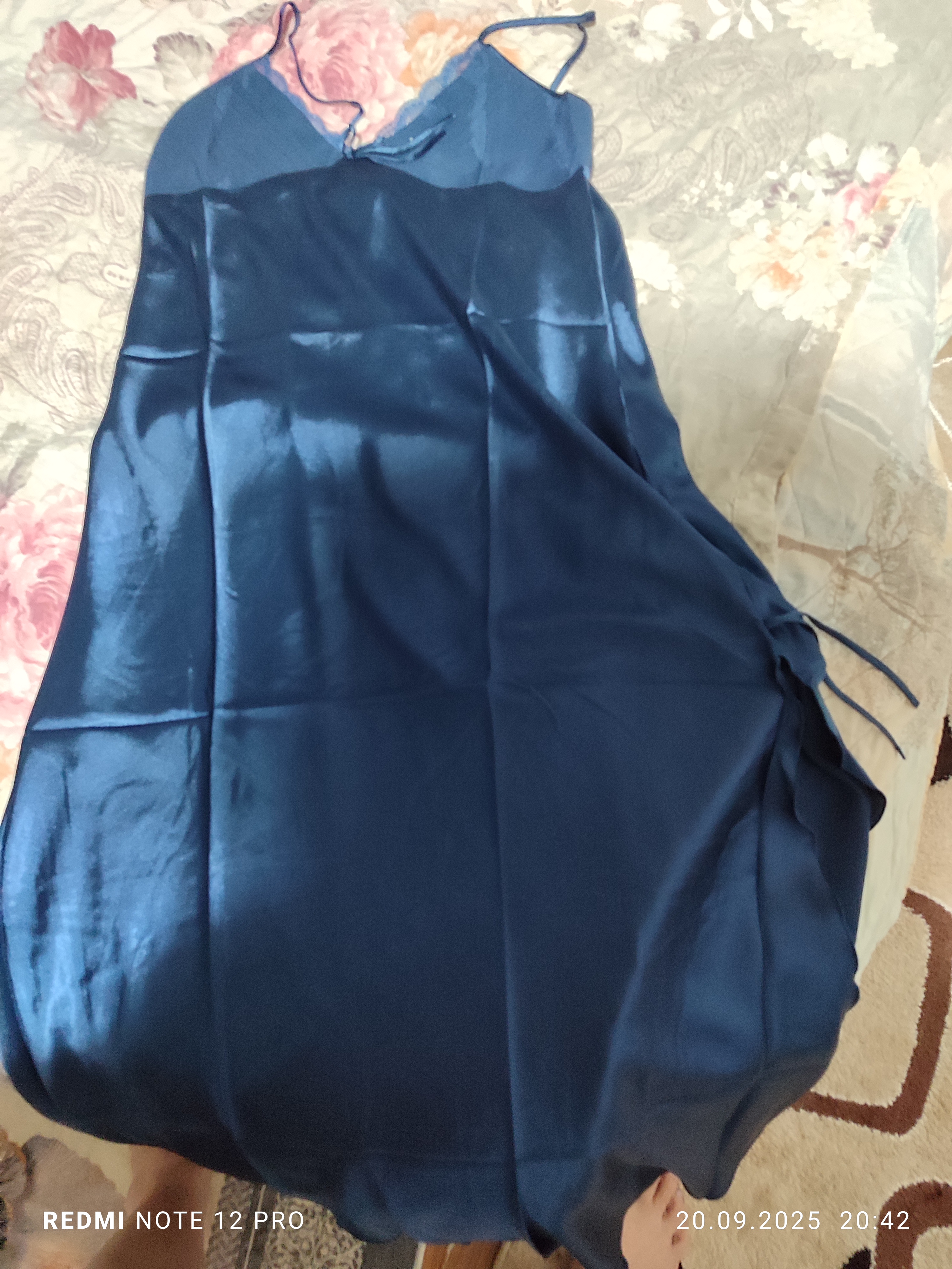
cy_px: 634
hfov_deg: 54.9
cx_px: 476
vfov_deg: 69.4
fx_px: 917
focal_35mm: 25
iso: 1607
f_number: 1.89
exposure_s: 1/17
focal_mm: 5.95
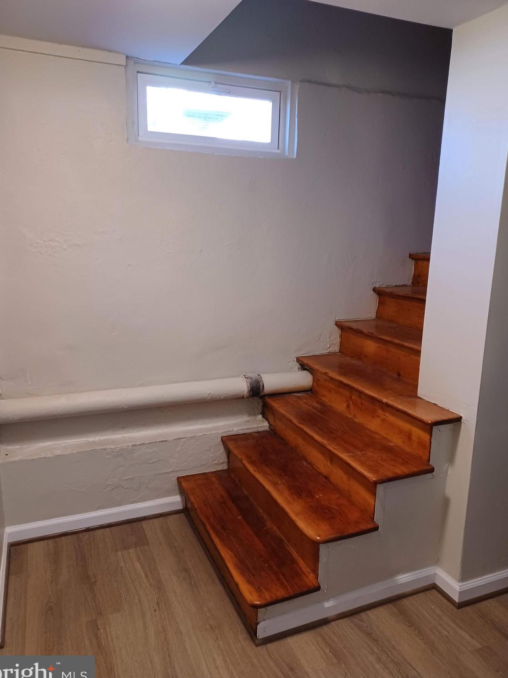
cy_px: 341
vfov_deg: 67.3
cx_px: 244
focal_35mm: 26
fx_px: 509
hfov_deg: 53.1
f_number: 1.8
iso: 320
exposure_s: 1/33
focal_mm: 4.6
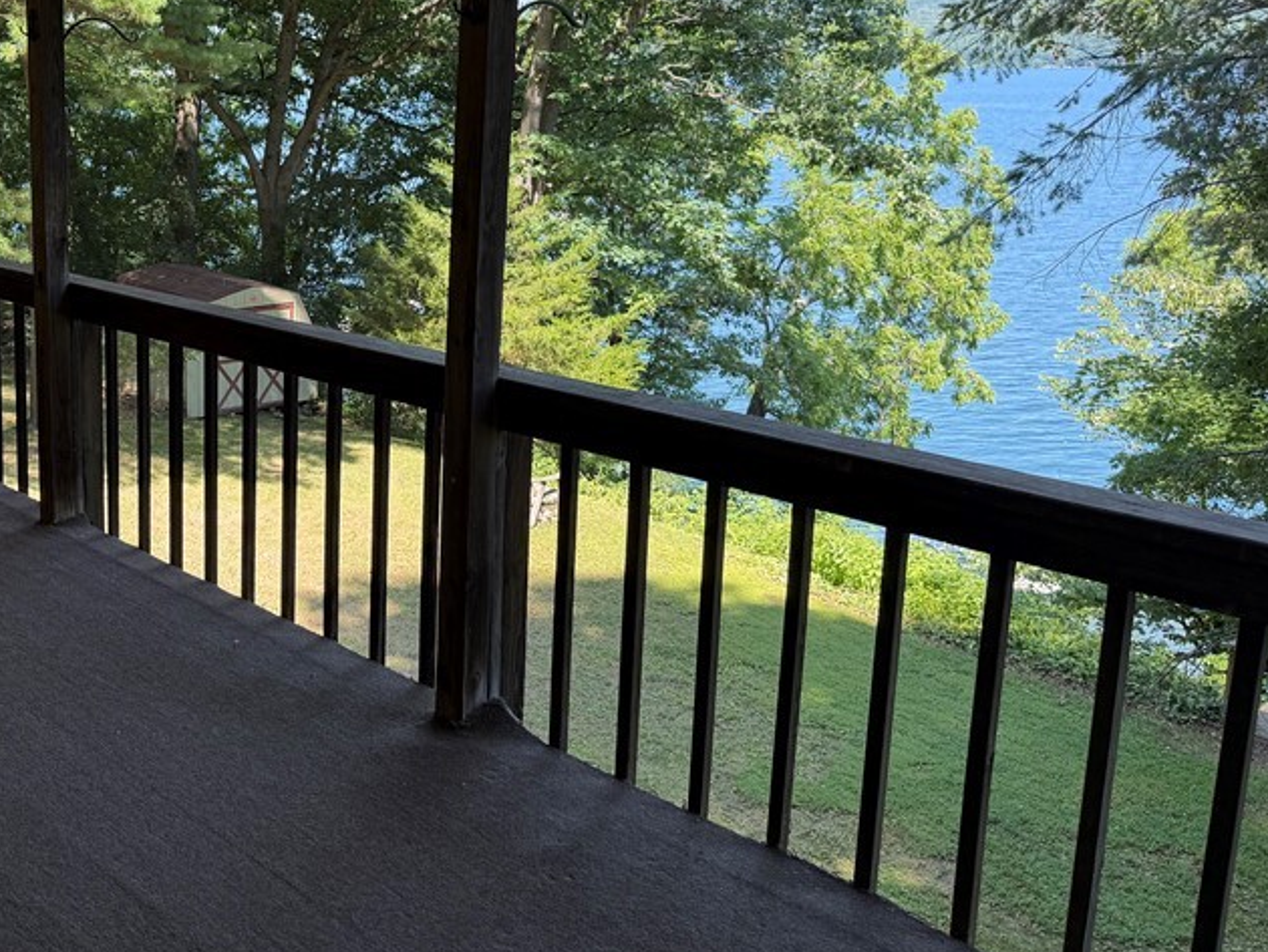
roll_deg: +1.0
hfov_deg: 45.4
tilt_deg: -11.1
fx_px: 1429
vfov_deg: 36.5
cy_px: 334
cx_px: 254
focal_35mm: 39
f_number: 1.78
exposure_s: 1/391
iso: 100
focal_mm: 6.76
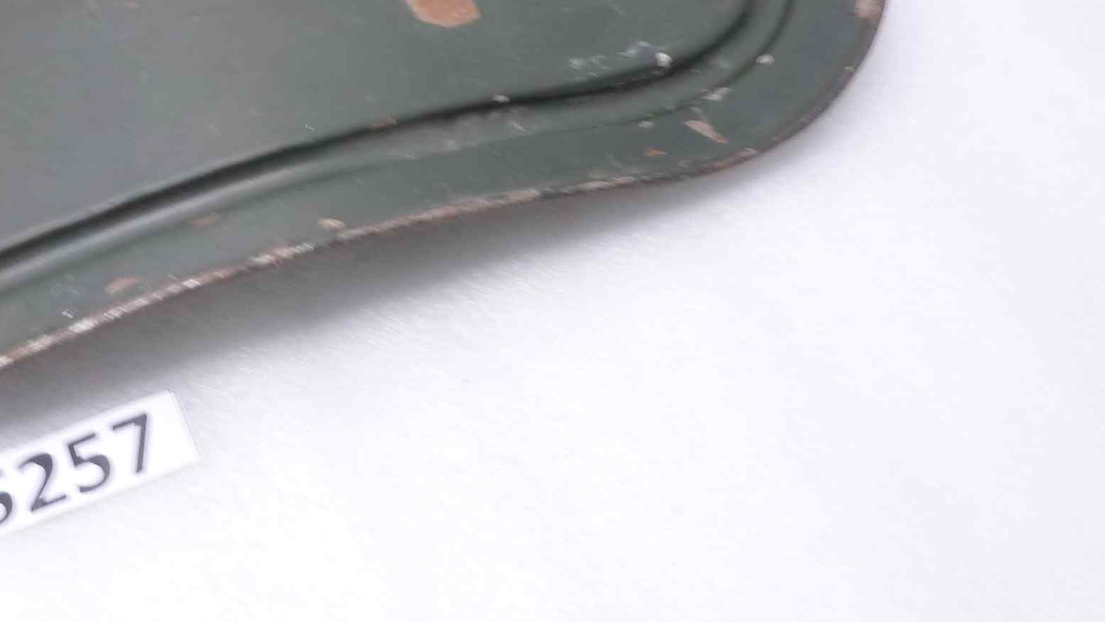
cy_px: 111
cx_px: 250
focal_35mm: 45
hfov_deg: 43.7
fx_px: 1319
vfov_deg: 26.0
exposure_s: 1/8
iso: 125
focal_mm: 4.1
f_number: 3.3
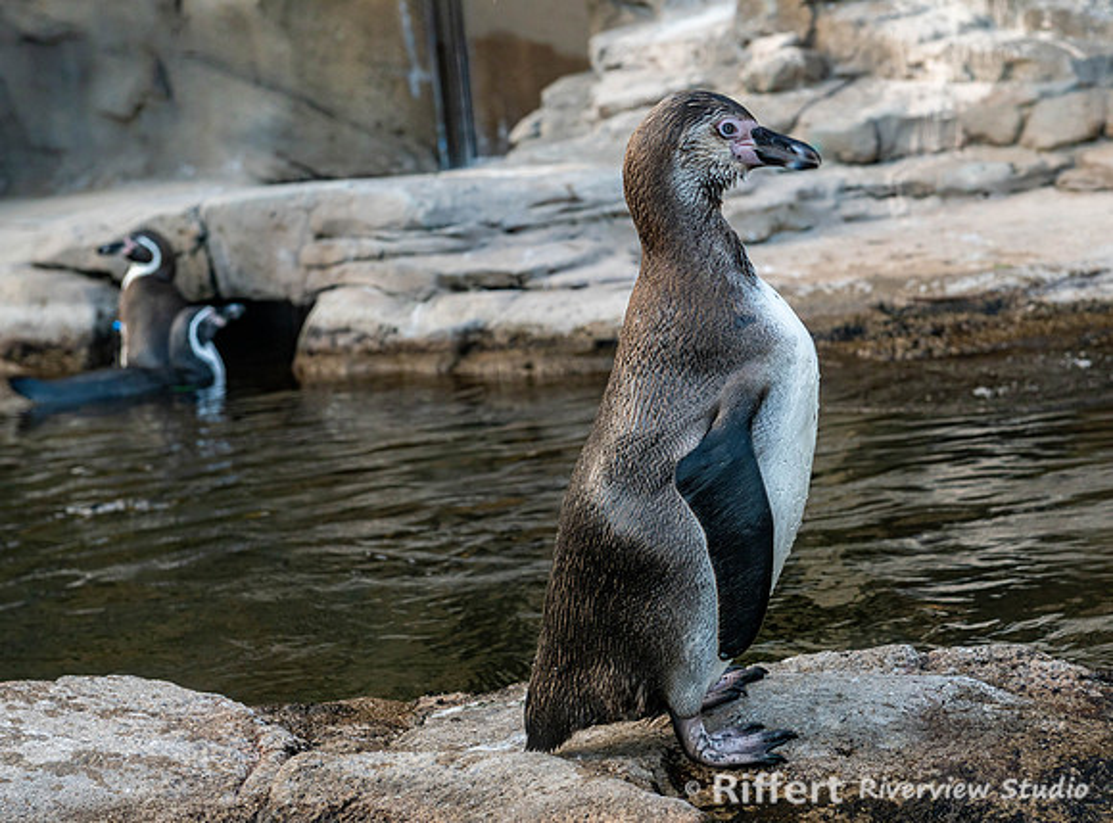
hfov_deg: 20.7
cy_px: 379
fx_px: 3049
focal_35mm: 95
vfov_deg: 15.4
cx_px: 670
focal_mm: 70
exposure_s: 1/160
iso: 900
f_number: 8
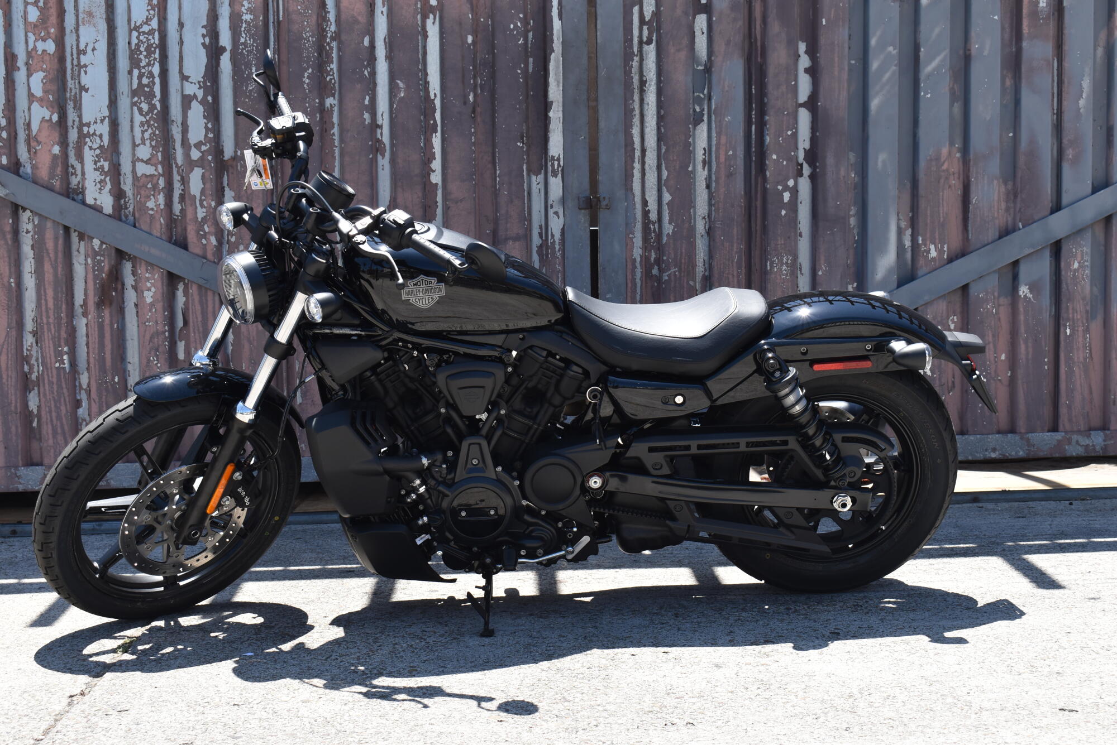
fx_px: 1769
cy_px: 372
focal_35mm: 57
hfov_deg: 35.0
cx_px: 558
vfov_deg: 23.8
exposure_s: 1/250
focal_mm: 38
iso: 160
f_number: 8
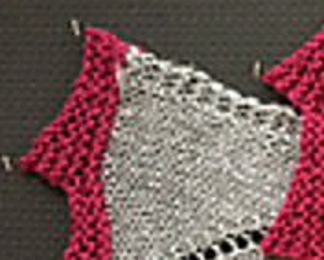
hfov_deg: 17.1
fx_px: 988
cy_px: 286
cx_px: 462
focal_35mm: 103
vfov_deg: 14.6
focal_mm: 4.15
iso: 200
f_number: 2.2
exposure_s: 1/30
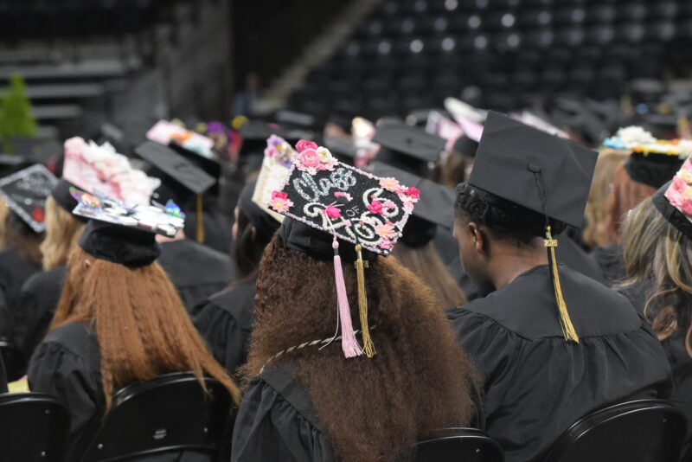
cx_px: 346
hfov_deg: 15.2
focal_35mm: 135
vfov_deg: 10.2
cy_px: 231
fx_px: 2596
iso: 4000
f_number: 6.3
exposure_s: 1/320
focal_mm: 135
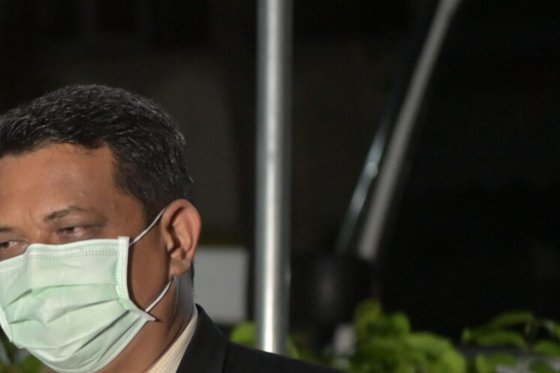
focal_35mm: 241
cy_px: 538
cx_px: -374
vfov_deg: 5.6
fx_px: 3746
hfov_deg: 8.3
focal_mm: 70
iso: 2500
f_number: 2.8
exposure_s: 1/160
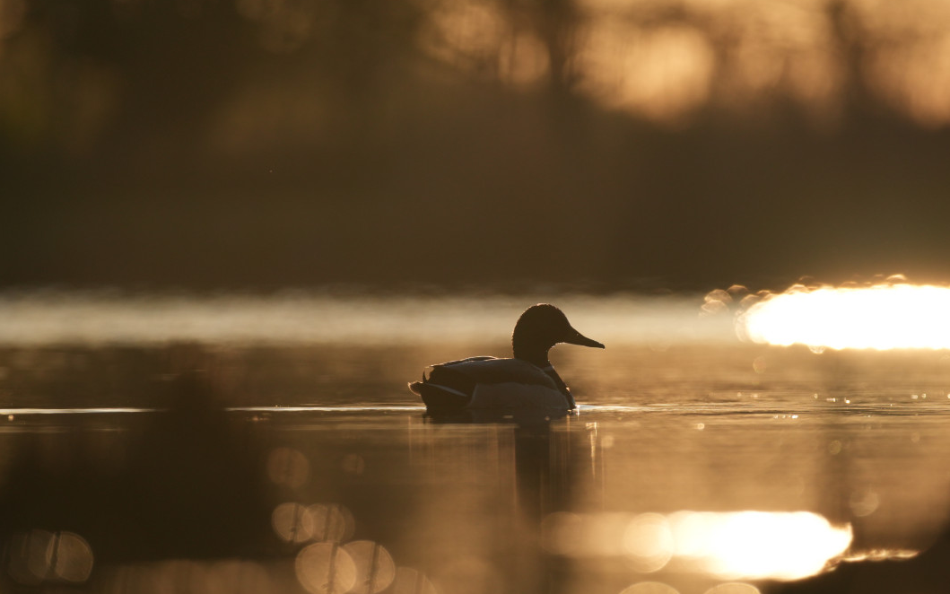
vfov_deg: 2.1
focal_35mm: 613
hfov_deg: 3.4
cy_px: 311
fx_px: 15872
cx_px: 475
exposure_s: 1/3200
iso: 400
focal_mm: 400
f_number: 4.5
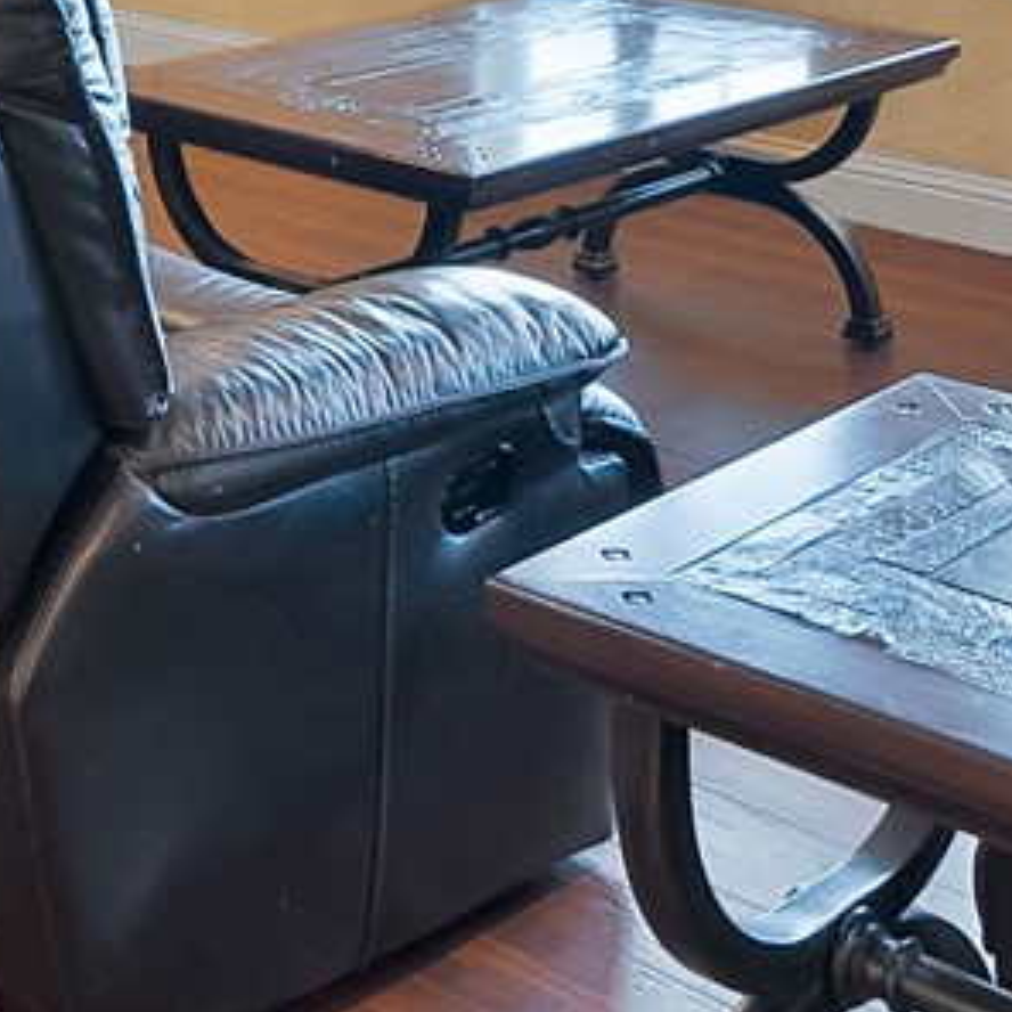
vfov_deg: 21.2
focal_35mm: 69
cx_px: 31
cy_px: -496
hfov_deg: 24.0
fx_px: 2282
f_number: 9
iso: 640
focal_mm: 12
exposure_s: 1/2
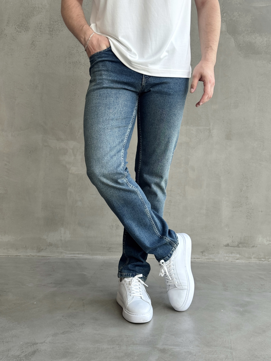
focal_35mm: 48
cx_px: 136
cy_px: 180
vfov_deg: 39.7
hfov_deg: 30.3
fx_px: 501
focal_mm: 6.76
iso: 64
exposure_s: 1/305
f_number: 1.78
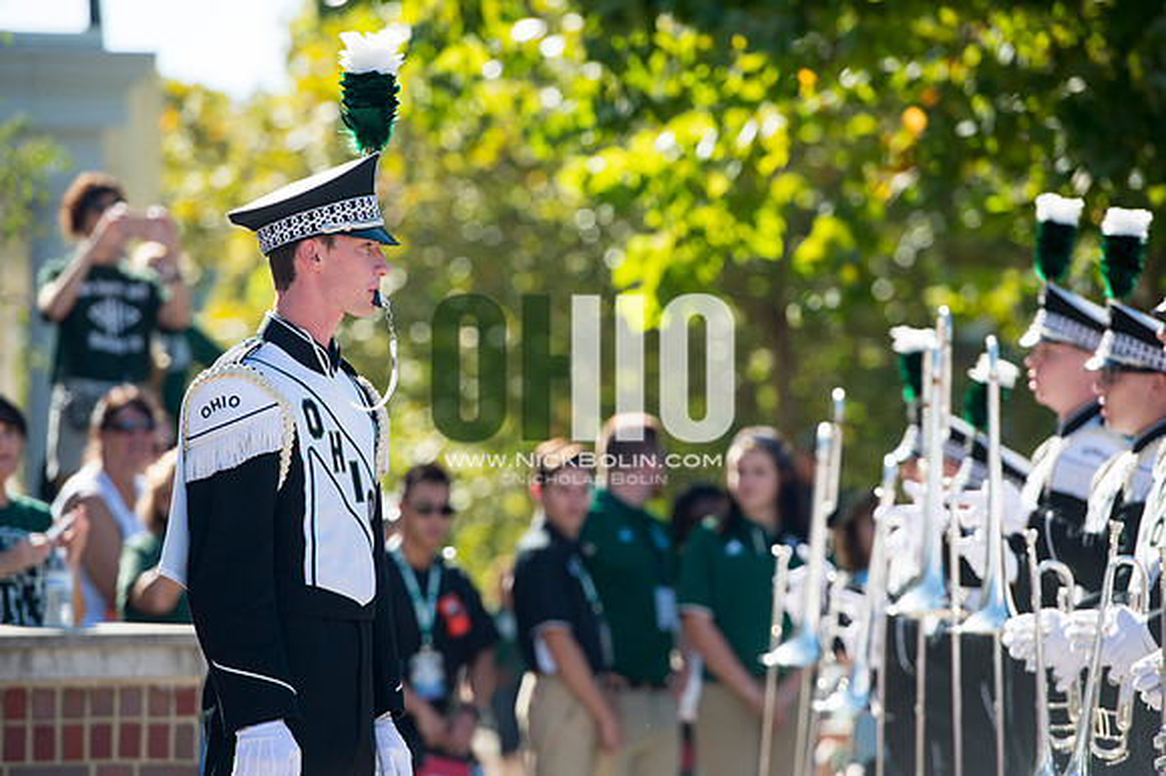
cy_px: 388
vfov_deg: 7.2
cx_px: 583
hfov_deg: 10.8
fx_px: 6150
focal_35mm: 190
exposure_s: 1/1000
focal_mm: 190
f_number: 4.5
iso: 200
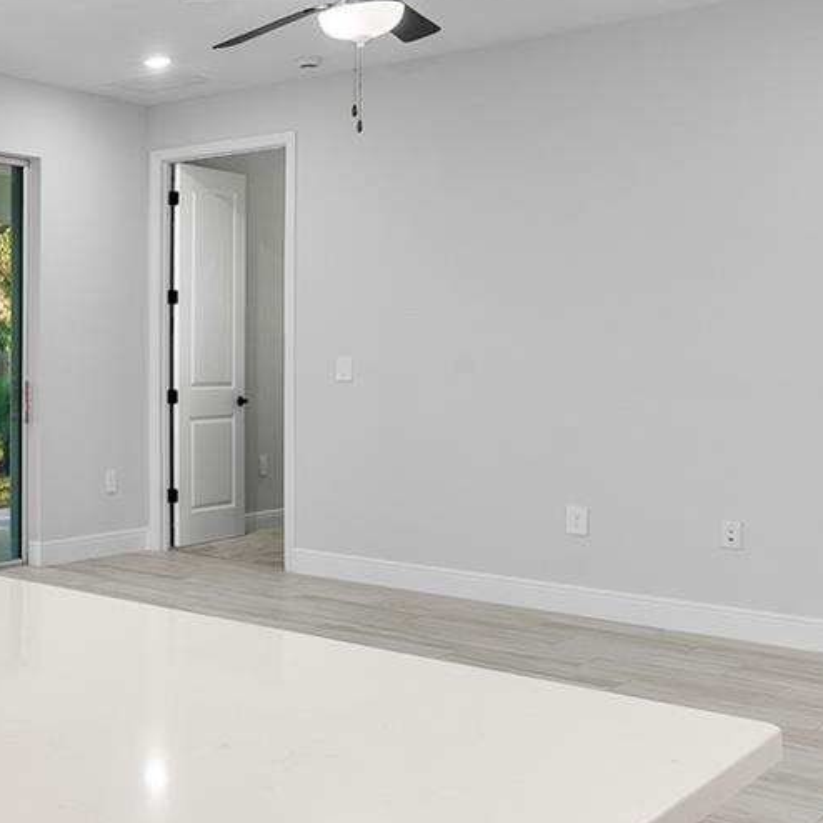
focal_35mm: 44
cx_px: -222
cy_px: 340
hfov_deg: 30.8
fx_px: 1184
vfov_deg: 38.2
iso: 100
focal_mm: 16
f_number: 9
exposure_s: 1/5
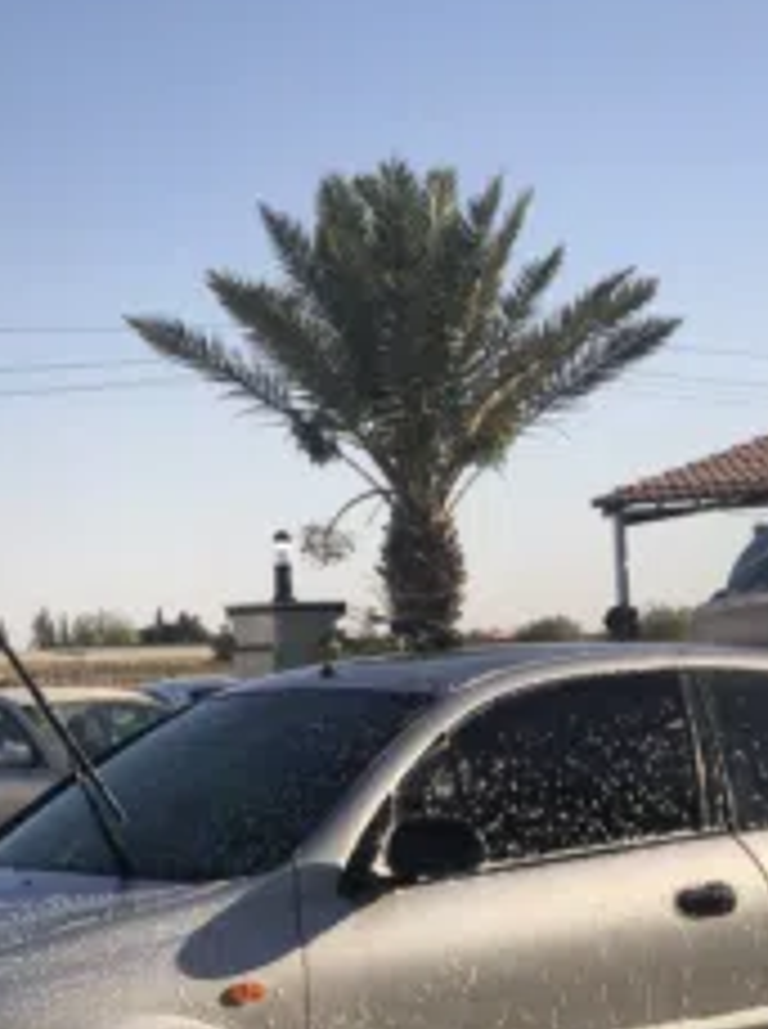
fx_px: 2699
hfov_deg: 16.2
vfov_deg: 21.6
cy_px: 499
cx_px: 472
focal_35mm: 91
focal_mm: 6
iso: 16
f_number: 2.4
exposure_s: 1/1230
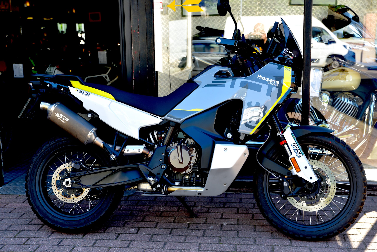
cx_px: 188
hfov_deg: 38.2
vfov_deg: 26.0
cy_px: 126
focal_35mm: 52
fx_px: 545
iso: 100
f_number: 4
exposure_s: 1/60
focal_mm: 52
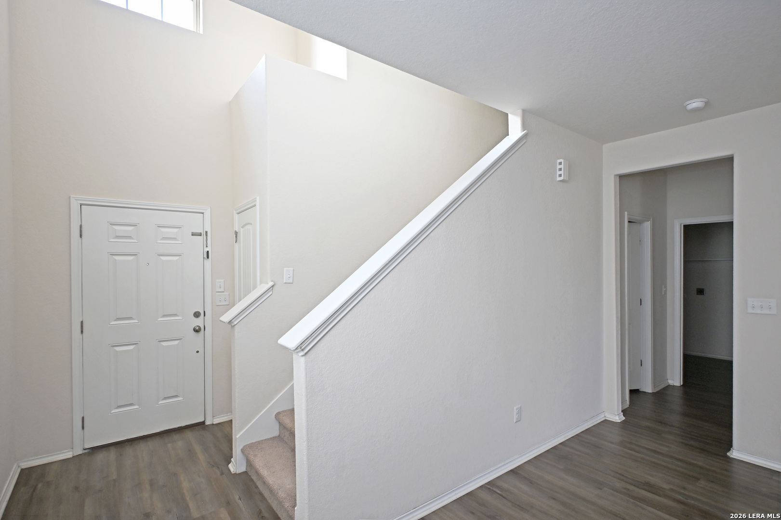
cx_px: 390
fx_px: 390
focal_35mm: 18
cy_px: 260
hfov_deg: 90.0
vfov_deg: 67.4
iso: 180
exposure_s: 1/20
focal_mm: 12
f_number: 3.5
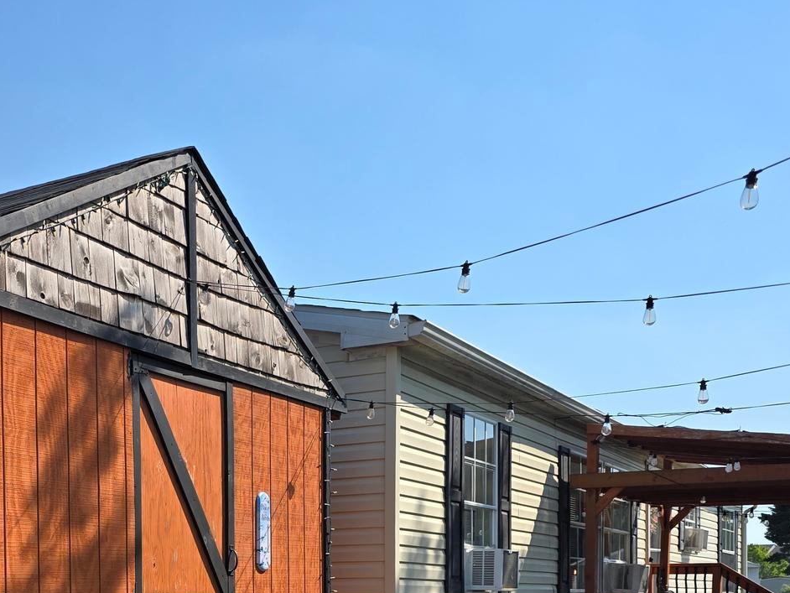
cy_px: 602
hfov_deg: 37.3
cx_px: 198
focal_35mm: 50
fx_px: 1141
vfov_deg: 27.4
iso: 80
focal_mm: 6.3
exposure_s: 1/4766
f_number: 1.7
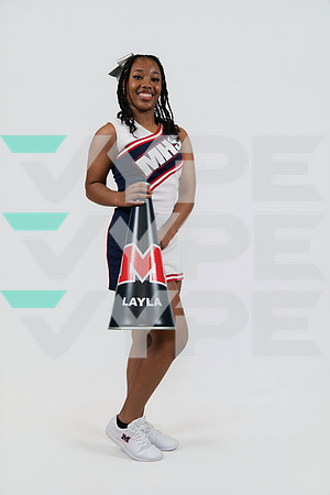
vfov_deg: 44.6
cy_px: 248
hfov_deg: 30.6
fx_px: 604
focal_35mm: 44
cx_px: 165
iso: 400
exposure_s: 1/125
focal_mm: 43.9
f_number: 4
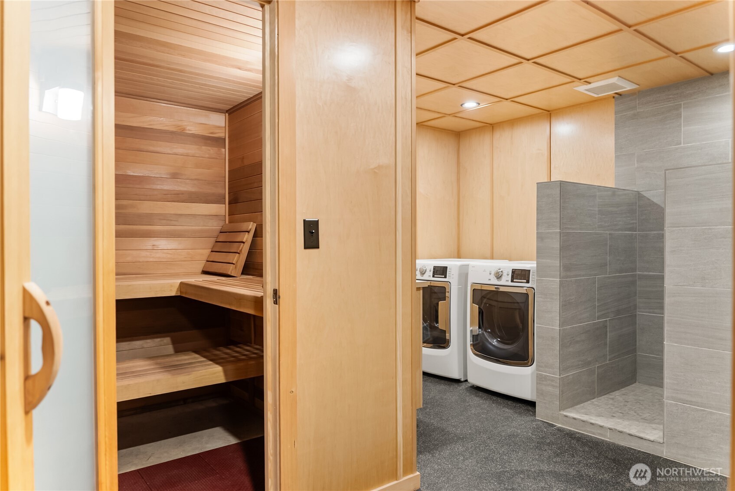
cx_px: 368
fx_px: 490
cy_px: 246
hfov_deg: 73.7
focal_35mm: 24
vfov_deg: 53.2
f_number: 3.2
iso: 400
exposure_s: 1/5
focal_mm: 24
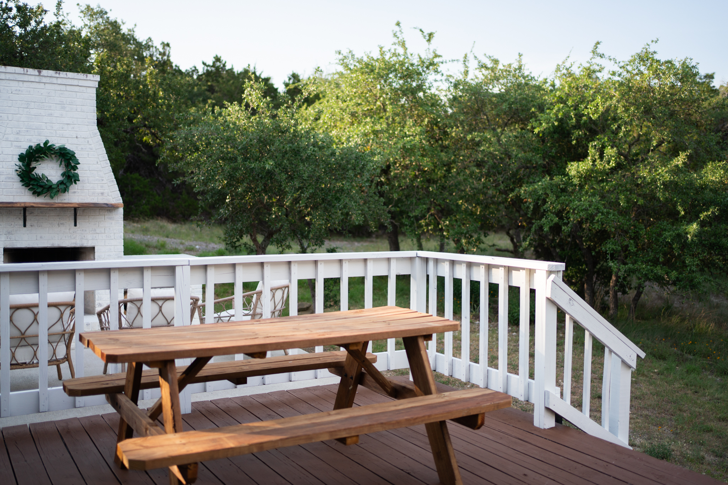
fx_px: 720
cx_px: 364
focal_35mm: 36
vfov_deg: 37.3
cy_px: 242
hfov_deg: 53.7
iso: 100
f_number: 1.8
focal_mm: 35
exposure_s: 1/2000
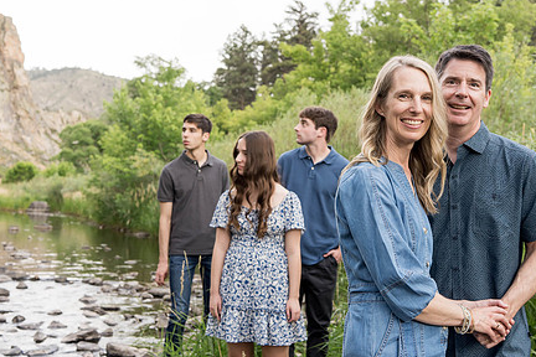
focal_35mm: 47
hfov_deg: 41.9
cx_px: 254
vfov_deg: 28.6
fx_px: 700
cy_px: 182
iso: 800
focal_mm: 35
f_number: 5
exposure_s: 1/80
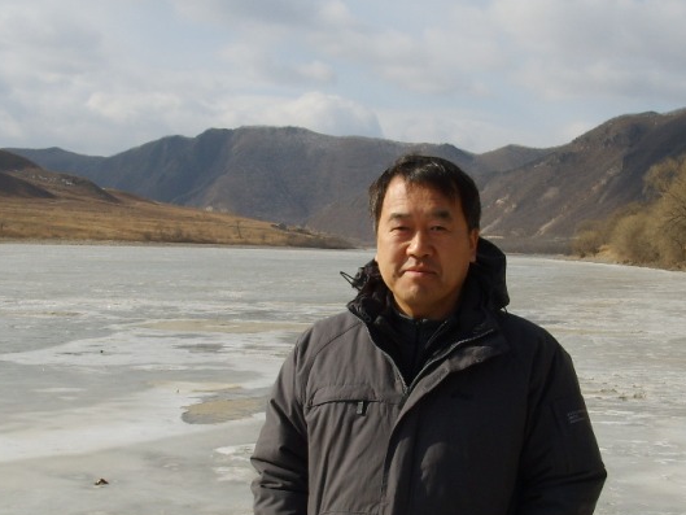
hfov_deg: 32.7
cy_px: 337
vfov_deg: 24.7
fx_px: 1169
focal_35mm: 59
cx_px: 358
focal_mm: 6.6
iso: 50
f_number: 6.3
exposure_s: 1/350
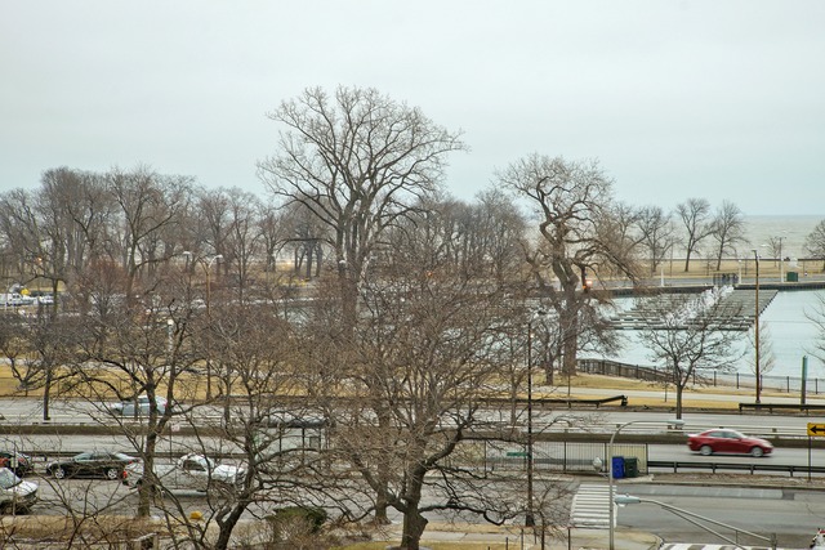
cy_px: 275
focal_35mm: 82
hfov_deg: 24.8
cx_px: 412
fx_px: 1879
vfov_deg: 16.7
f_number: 8
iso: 640
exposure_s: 1/125
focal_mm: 82
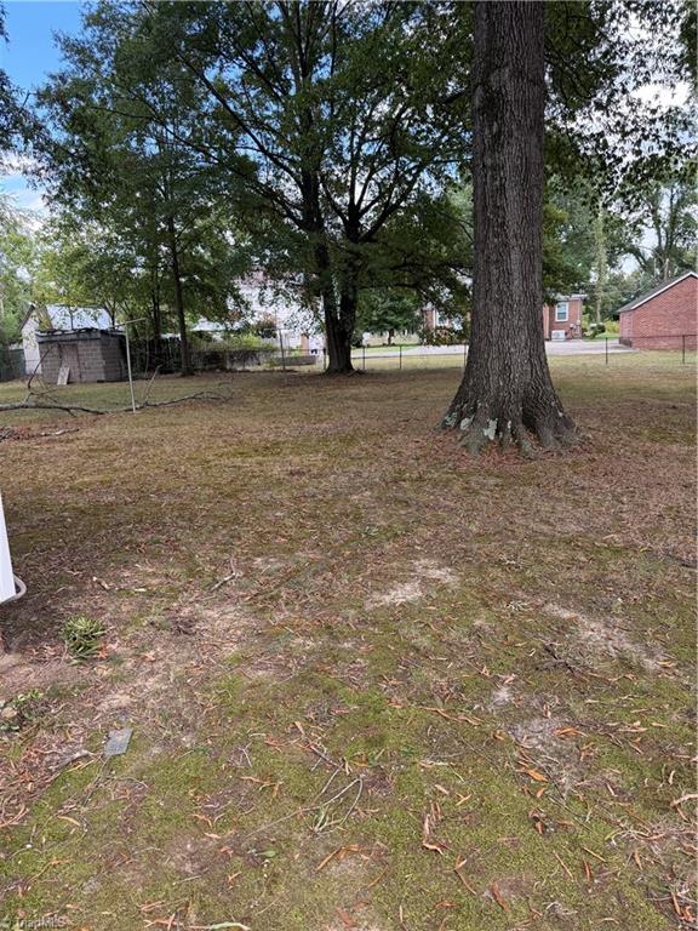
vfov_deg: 71.6
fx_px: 645
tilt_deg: -11.0
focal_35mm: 24
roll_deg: +3.3
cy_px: 466
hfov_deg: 56.8
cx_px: 349
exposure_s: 1/381
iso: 100
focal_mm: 6.76
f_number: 1.78
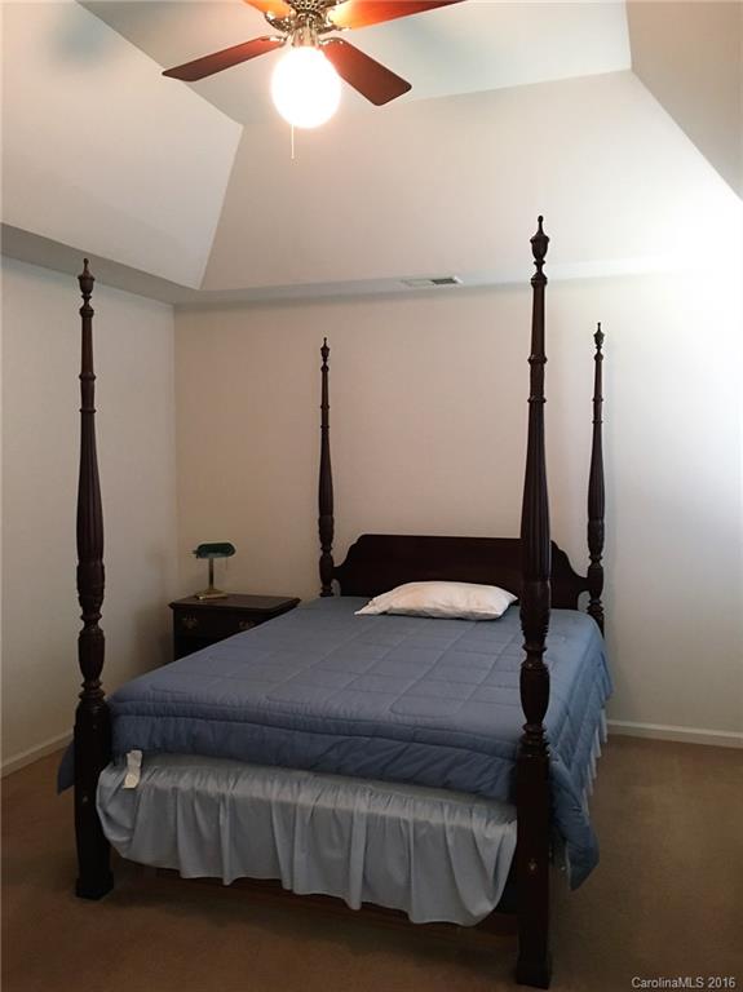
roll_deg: +0.6
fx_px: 831
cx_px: 372
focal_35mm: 29
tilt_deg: -4.3
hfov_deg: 48.2
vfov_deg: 61.7
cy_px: 496
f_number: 2.2
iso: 200
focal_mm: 4.15
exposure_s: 1/24
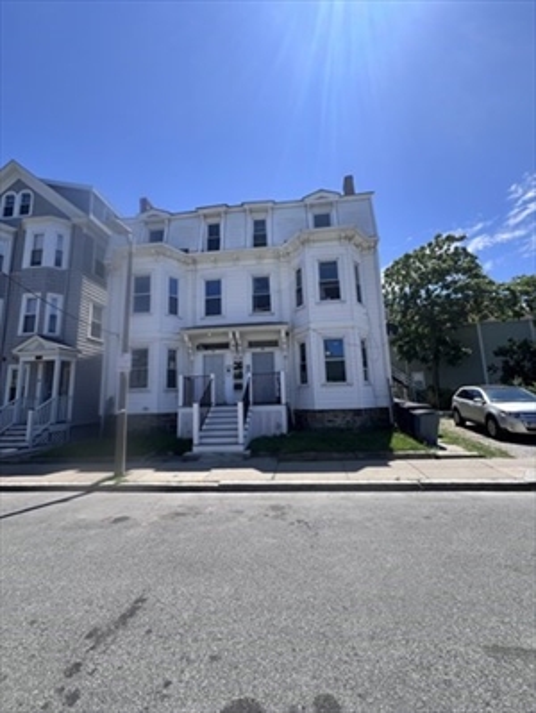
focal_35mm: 13
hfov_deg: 90.0
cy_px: 356
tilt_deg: +8.5
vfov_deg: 106.1
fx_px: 268
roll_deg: +1.3
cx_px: 268
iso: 32
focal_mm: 1.57
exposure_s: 1/1054
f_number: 1.8
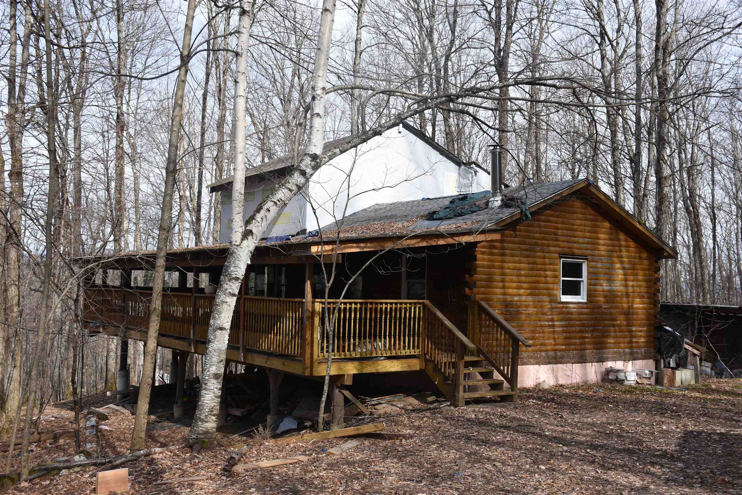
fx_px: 742
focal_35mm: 36
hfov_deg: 53.1
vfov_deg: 36.9
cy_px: 248
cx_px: 371
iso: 100
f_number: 6.3
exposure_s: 1/250
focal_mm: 24
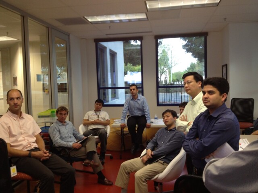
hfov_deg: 52.6
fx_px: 261
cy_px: 96
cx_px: 129
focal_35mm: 35
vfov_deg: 40.7
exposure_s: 1/20
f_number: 2.4
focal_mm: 4.28
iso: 100
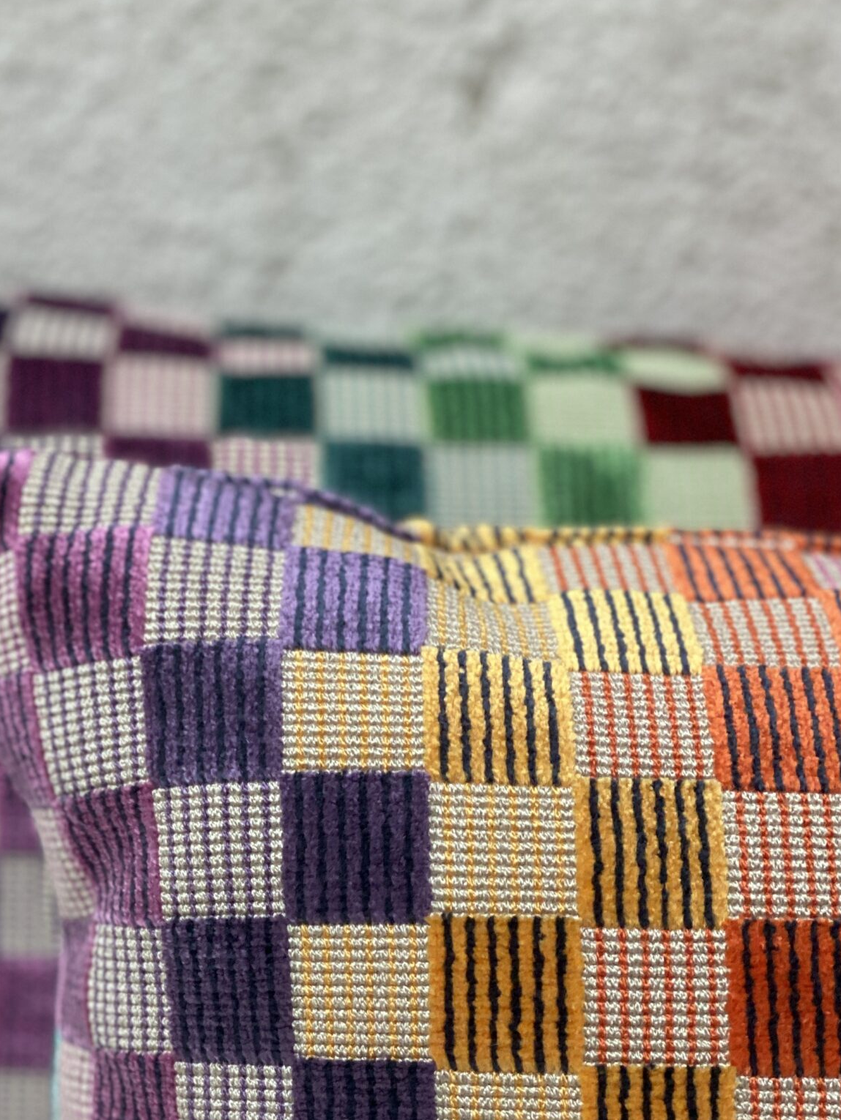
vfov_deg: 22.3
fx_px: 2817
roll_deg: -3.2
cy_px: 859
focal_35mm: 87
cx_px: 198
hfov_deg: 16.9
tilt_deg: -20.6
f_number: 2
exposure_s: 1/122
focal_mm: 6
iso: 200
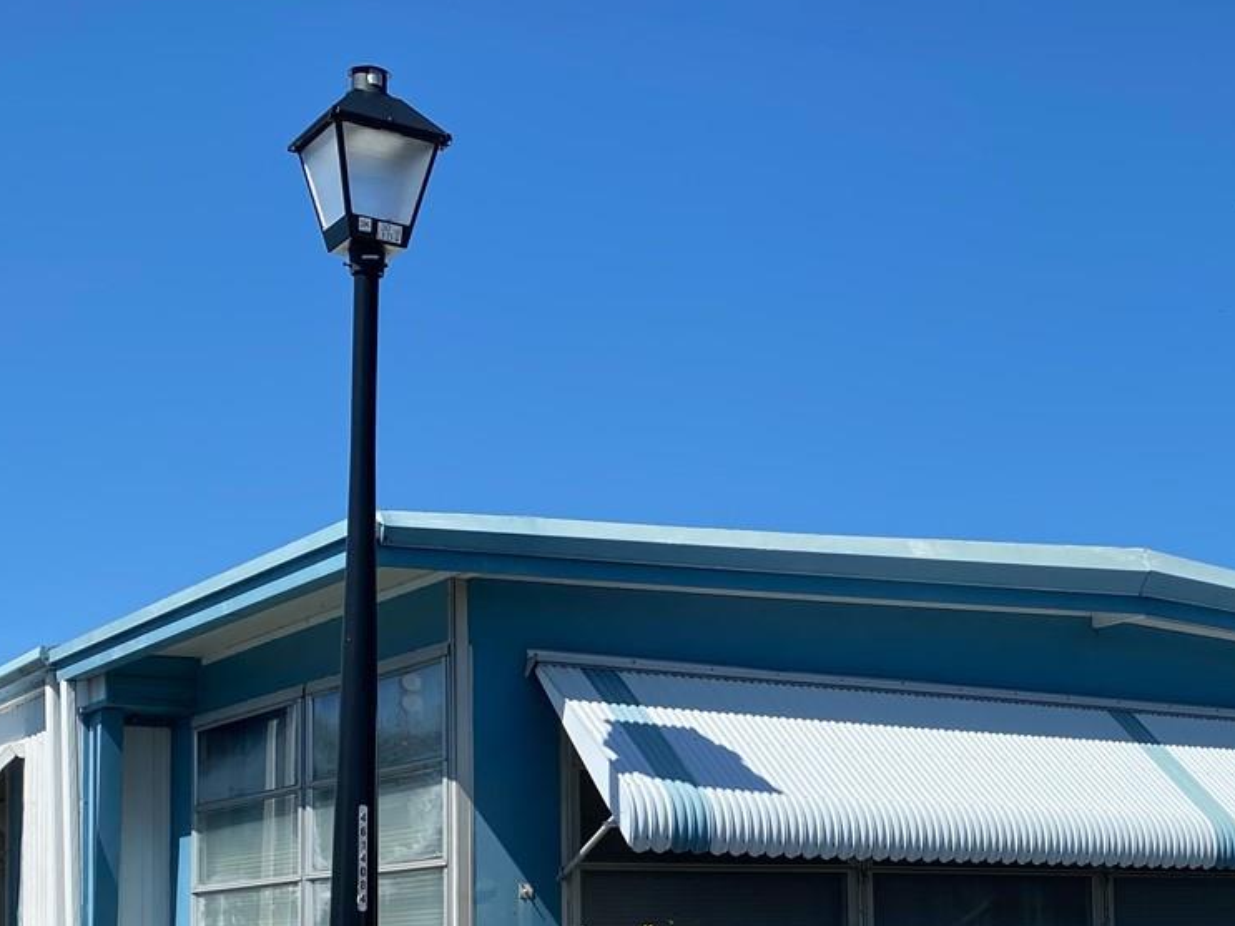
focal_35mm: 56
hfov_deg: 33.8
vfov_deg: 25.2
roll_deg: +0.6
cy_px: 864
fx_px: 1998
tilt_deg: +2.4
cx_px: 886
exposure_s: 1/3300
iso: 32
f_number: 1.8
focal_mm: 4.25
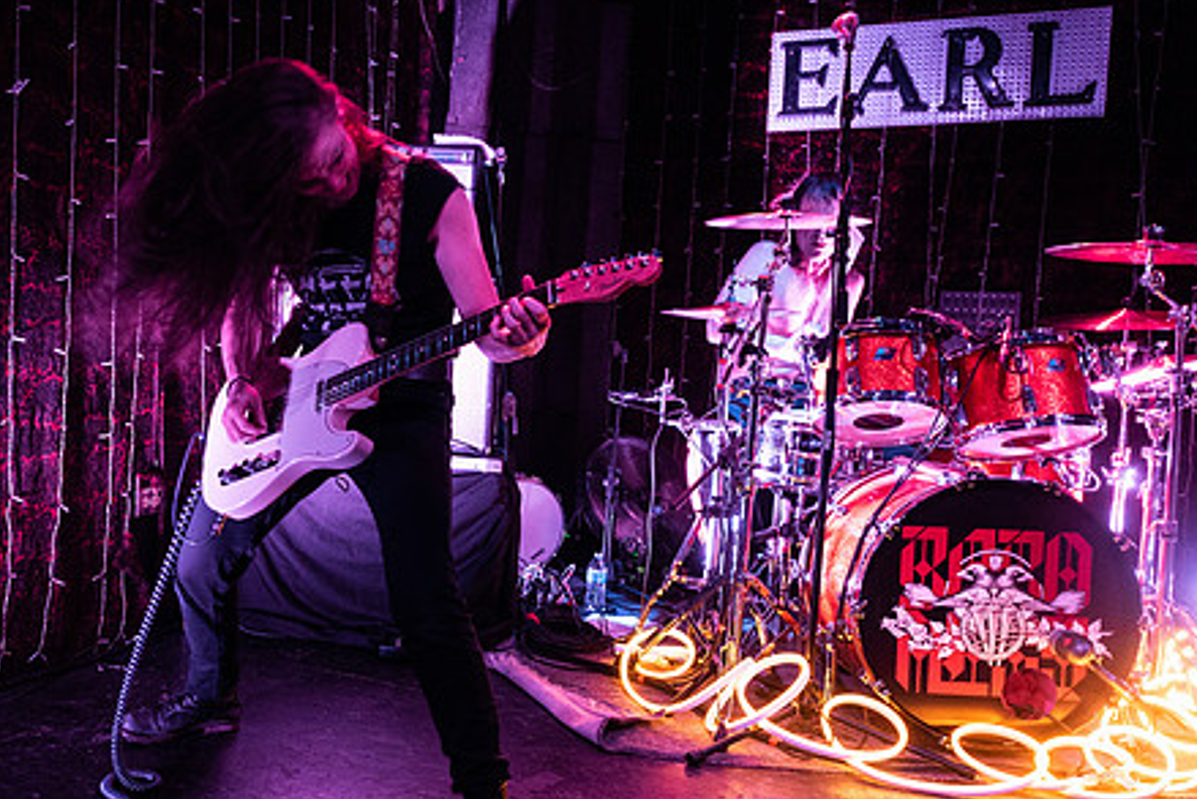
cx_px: 415
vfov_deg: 38.9
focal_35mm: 34
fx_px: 1131
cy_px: 405
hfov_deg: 54.8
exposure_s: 1/160
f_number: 3.2
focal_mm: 24
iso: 3200
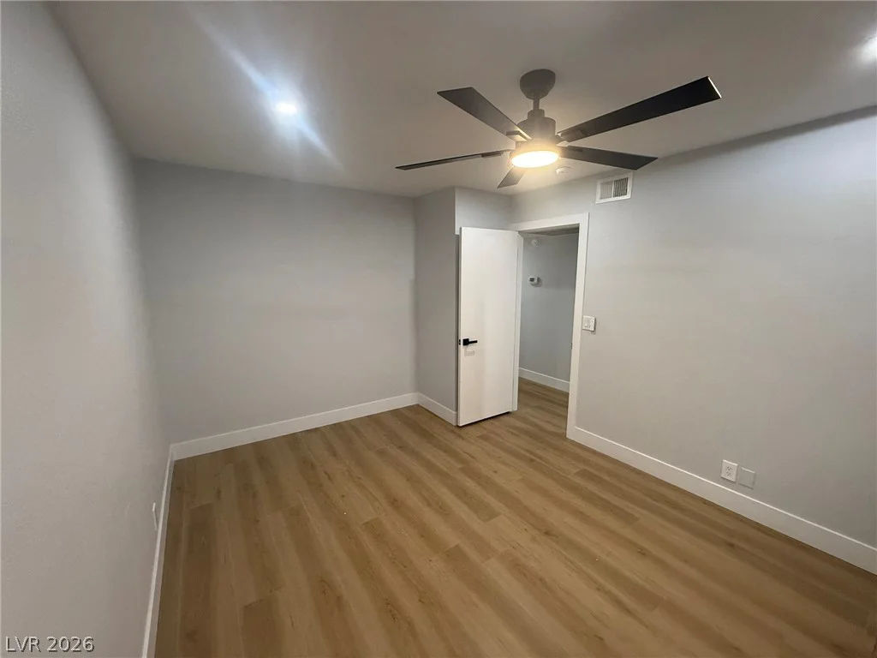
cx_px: 438
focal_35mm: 14
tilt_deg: -8.7
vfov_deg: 85.7
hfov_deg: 102.1
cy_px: 329
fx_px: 355
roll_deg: -0.4
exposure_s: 1/120
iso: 320
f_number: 2.2
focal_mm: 2.22
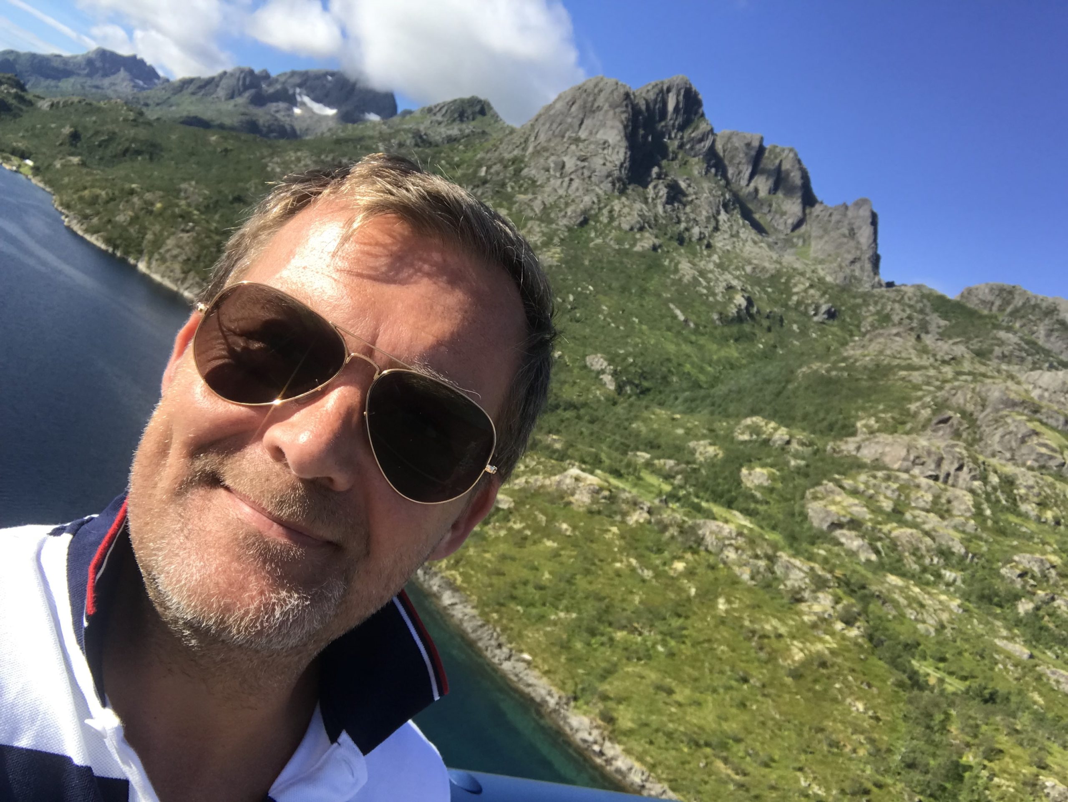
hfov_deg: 56.8
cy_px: 401
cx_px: 534
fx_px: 988
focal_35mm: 32
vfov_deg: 44.2
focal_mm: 2.87
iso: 25
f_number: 2.2
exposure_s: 1/824
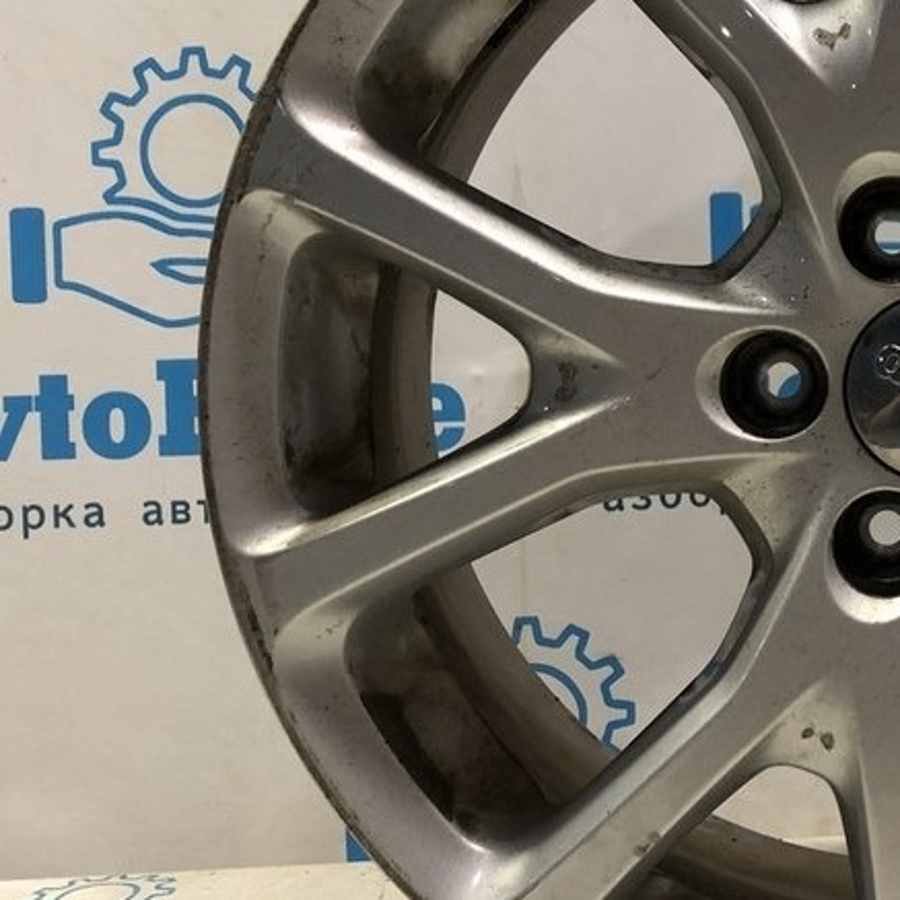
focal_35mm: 58
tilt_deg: -1.6
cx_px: 968
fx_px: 1706
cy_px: 360
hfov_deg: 27.3
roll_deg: +2.0
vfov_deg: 29.5
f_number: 1.8
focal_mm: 4
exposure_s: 1/25
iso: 40
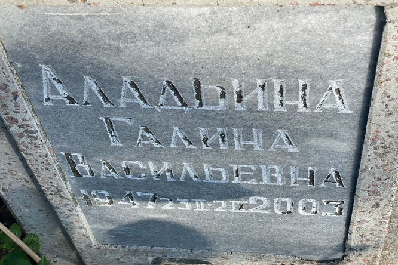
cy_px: 137
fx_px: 719
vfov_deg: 20.9
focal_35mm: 65
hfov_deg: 31.0
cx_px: 186
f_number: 2
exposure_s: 1/578
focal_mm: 6
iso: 20
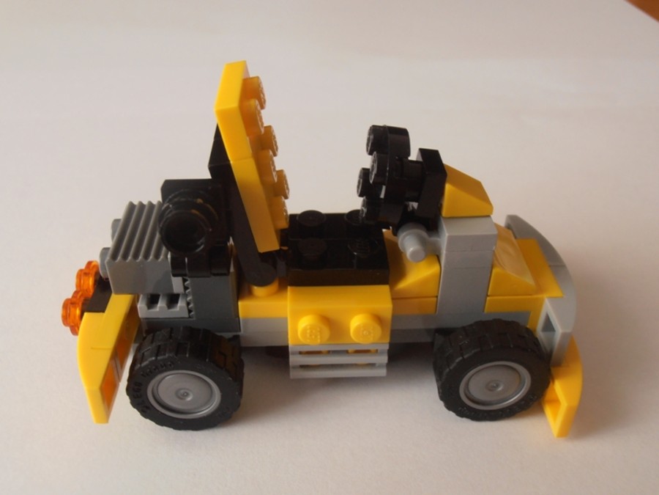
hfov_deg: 50.1
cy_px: 248
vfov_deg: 38.7
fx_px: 704
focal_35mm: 37
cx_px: 330
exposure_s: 1/15
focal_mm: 6.61
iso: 125
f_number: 3.9
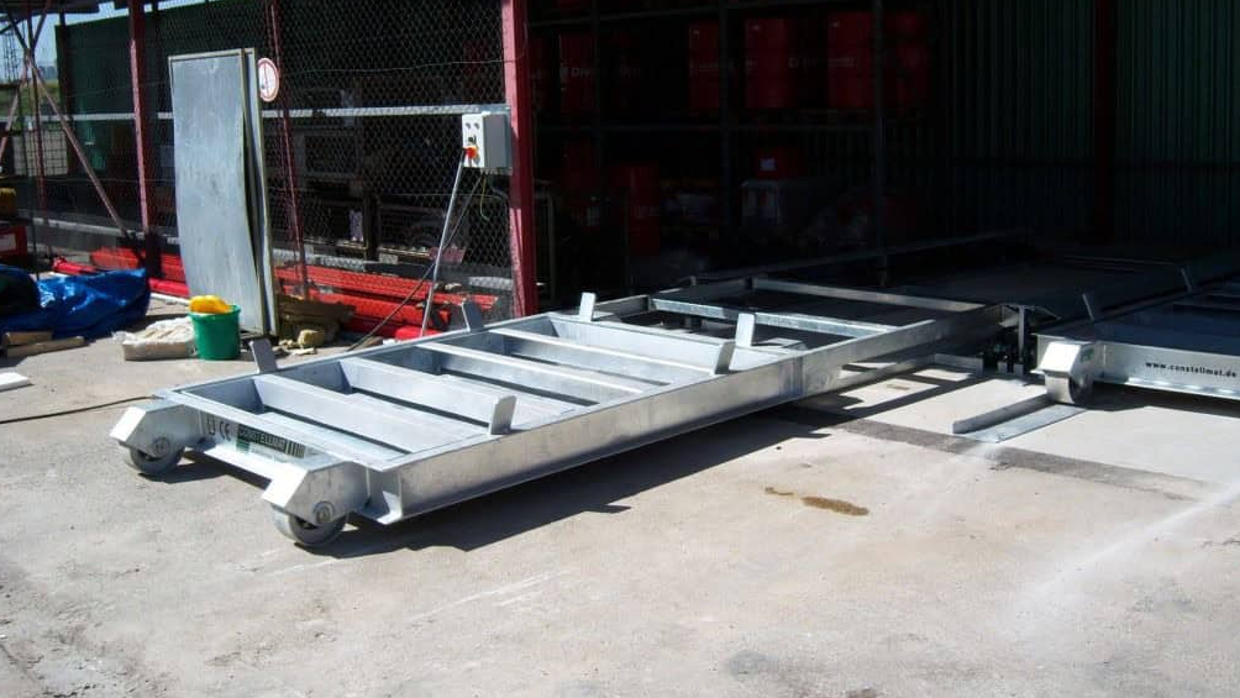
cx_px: 620
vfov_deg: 29.6
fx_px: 1315
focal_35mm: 40
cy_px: 266
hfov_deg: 50.5
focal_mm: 7.5
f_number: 4.8
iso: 80
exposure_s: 1/500
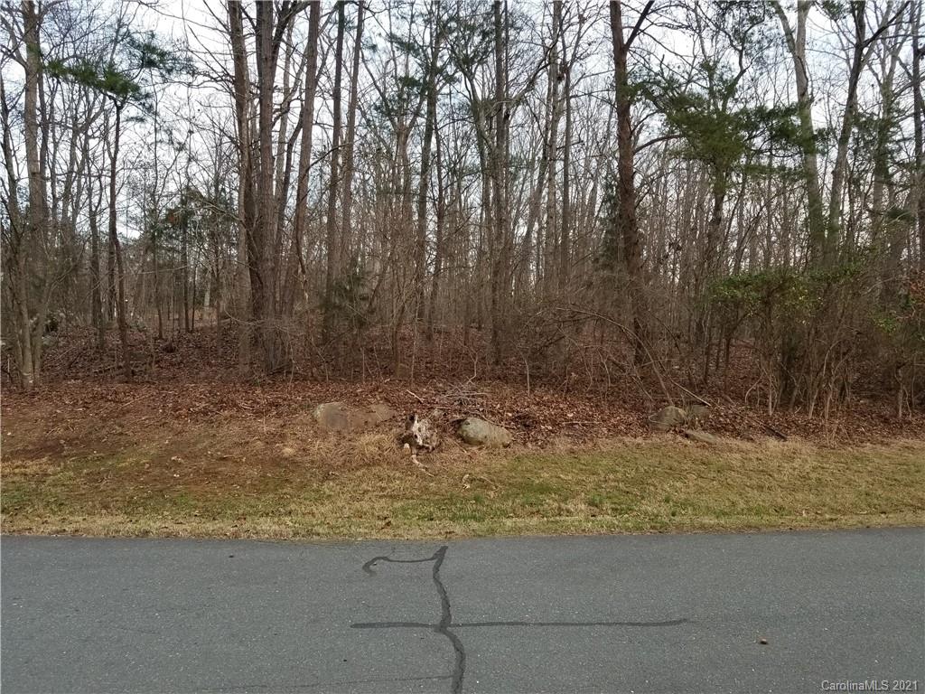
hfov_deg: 67.3
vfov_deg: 53.1
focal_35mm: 26
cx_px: 462
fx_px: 695
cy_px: 347
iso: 80
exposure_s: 1/120
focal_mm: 4.25
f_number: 1.7
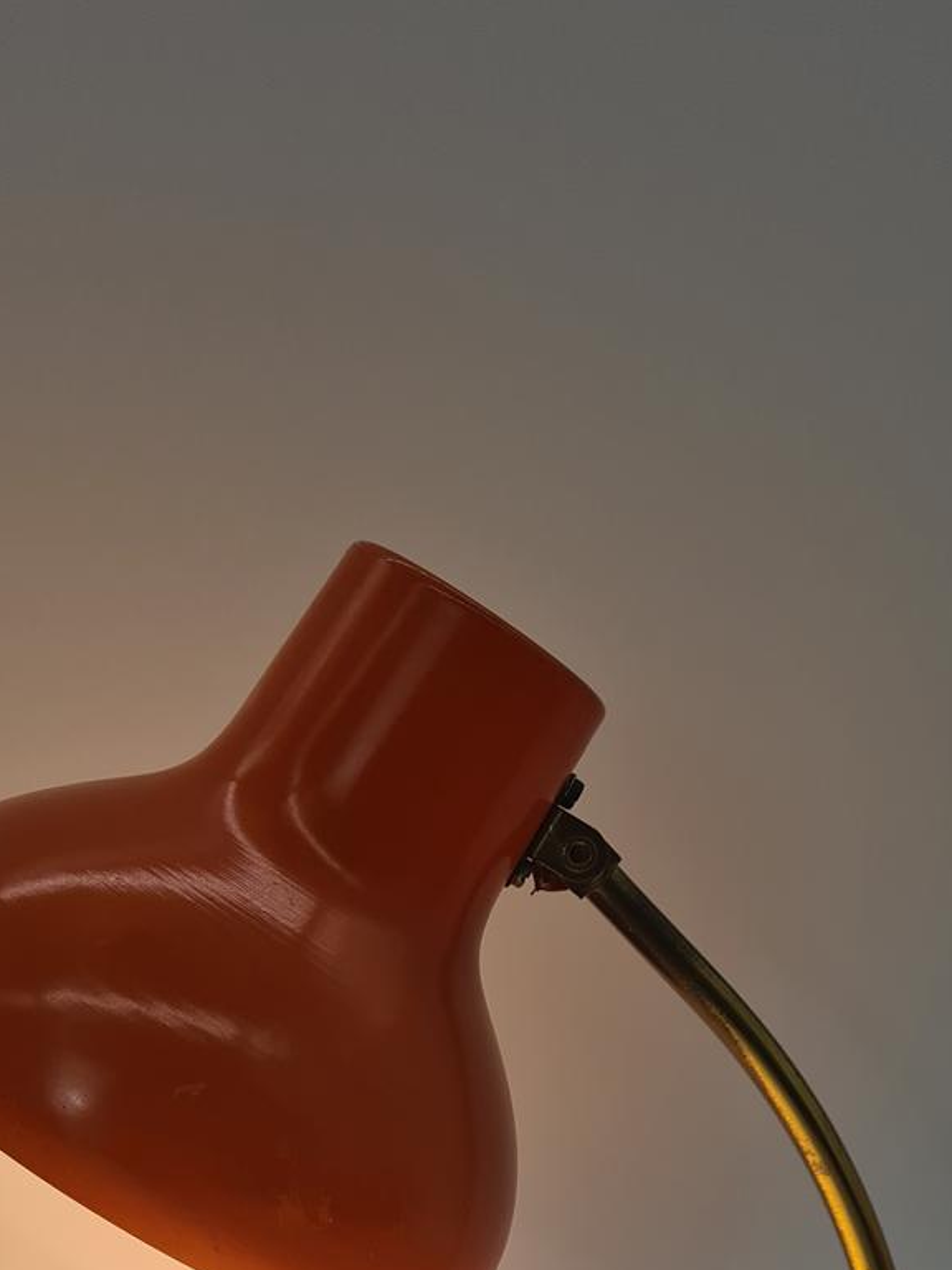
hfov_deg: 27.9
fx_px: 1907
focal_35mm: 52
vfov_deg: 34.3
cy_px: 1201
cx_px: 354
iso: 50
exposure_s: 1/180
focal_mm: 5.4
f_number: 1.8
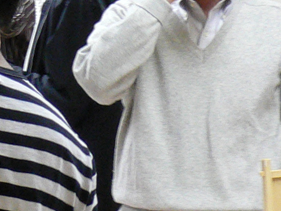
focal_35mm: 237
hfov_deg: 8.1
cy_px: 99
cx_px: -204
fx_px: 1923
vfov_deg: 6.3
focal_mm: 8.5
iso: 200
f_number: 3.4
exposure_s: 1/13
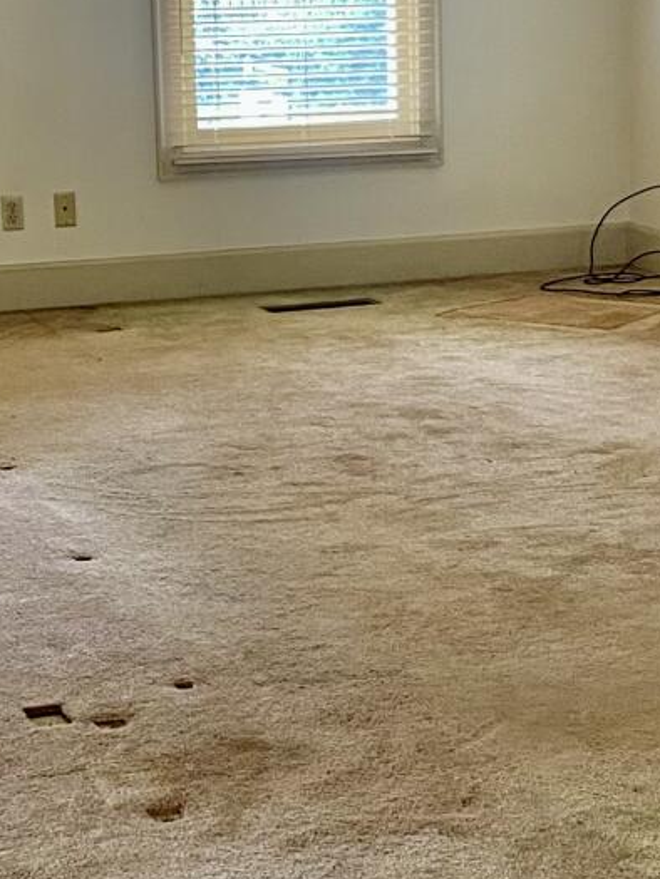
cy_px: 350
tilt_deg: -9.2
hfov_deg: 14.9
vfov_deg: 19.8
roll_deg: +1.3
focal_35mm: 99
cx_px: 399
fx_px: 2516
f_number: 1.8
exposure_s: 1/60
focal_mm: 4.25
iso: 125
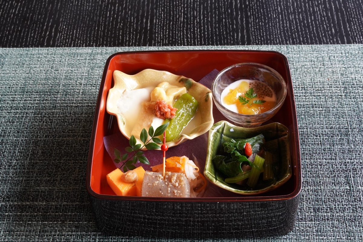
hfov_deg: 32.6
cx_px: 182
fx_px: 620
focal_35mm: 62
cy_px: 121
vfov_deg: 22.1
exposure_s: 1/25
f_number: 16
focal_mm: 41
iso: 800
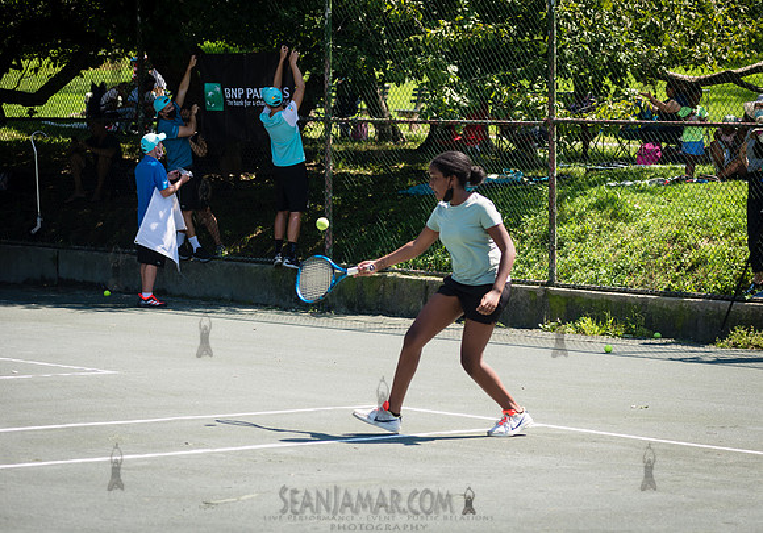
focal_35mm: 122
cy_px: 300
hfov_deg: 16.5
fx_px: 2628
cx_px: 451
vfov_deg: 11.6
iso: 125
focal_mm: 105
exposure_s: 1/640
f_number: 5
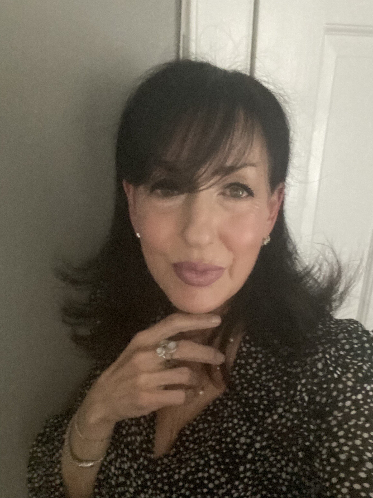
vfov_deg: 60.0
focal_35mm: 30
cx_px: 186
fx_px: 431
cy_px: 249
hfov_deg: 46.8
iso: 1600
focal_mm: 2.71
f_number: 2.2
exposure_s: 1/15
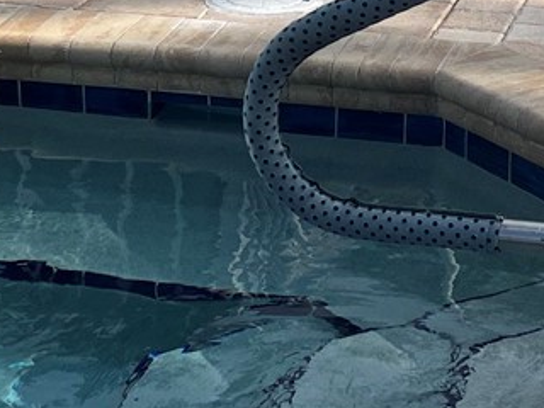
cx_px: 303
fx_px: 2043
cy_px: 87
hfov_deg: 15.2
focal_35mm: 130
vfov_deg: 11.4
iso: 50
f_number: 1.5
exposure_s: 1/4274
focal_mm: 5.7
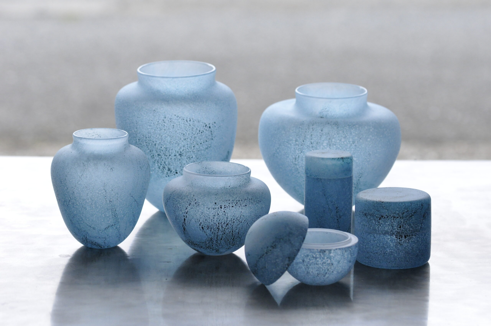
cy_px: 163
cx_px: 246
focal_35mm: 135
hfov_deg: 15.2
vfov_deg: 10.1
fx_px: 1839
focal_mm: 90
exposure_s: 1/4000
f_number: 5
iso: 1600
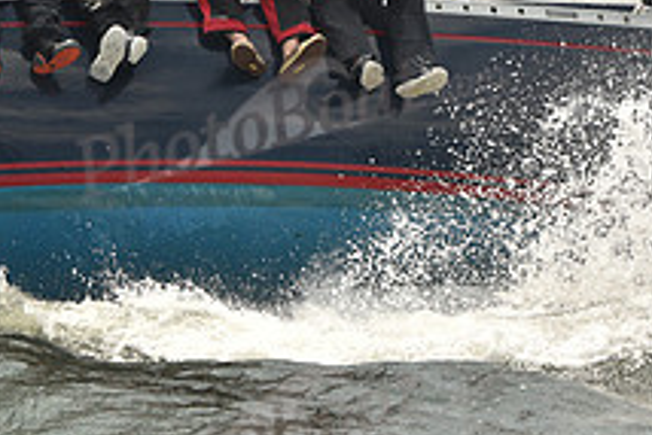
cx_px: -79
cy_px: 5
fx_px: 3443
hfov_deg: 10.7
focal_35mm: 190
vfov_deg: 7.2
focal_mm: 70
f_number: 8
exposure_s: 1/800
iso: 250
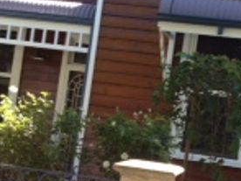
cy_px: 115
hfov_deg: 25.4
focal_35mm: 76
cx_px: 178
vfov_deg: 19.3
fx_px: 529
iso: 50
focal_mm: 4.28
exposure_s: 1/272
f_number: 2.4
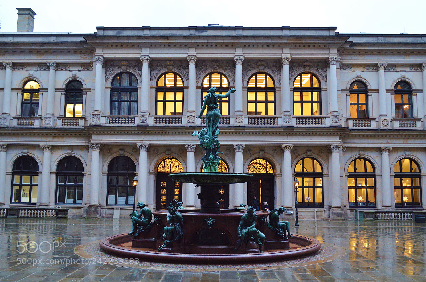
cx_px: 213
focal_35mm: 33
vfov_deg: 39.8
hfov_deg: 57.3
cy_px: 141
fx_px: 390
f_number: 5.6
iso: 400
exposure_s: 1/20
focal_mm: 22
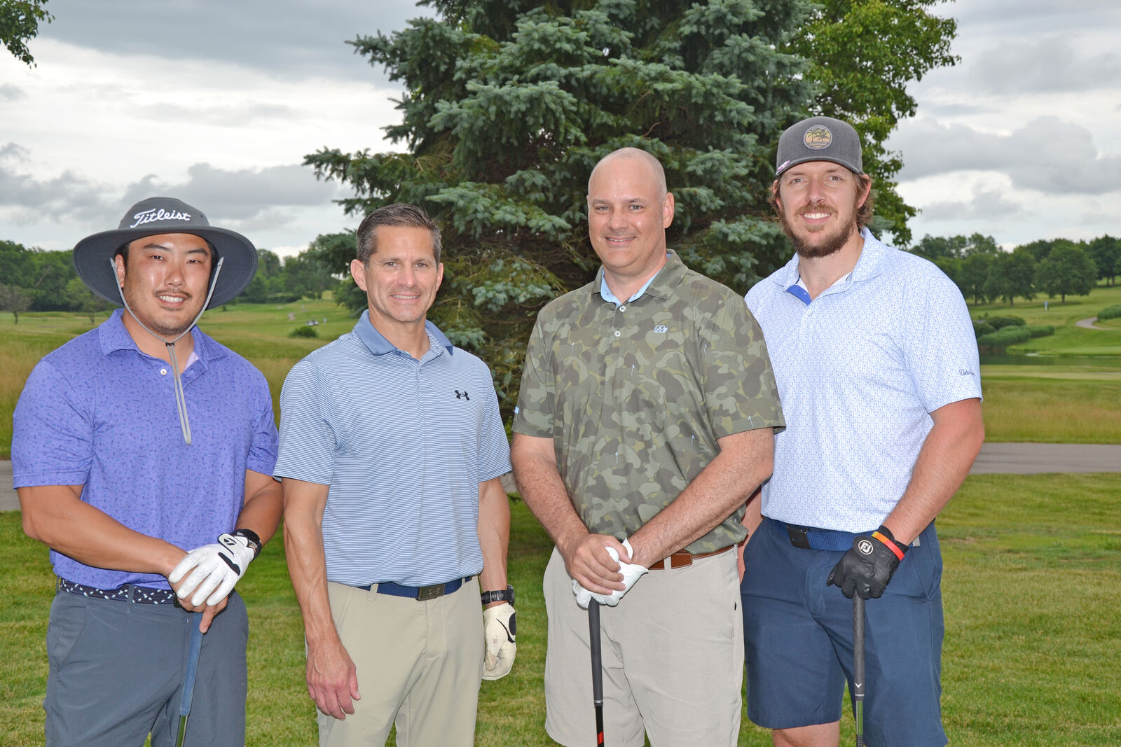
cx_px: 560
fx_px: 1495
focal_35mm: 48
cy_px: 374
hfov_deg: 41.1
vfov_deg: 28.1
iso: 100
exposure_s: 1/160
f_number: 6.3
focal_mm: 32
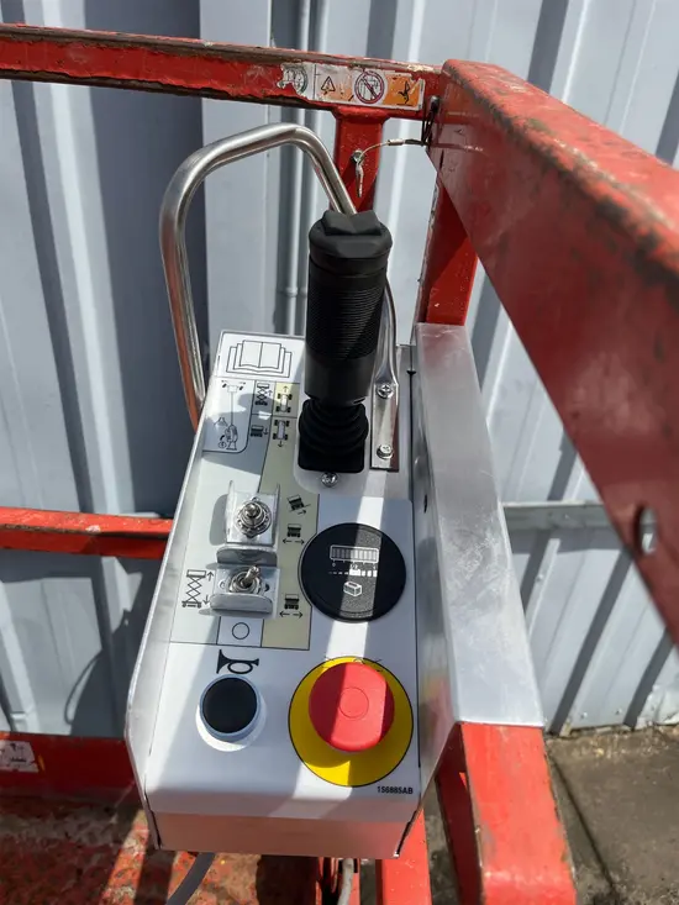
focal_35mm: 26
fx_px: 680
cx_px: 340
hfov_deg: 53.1
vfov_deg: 67.3
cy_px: 452
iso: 50
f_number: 1.6
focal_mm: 5.1
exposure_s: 1/5556
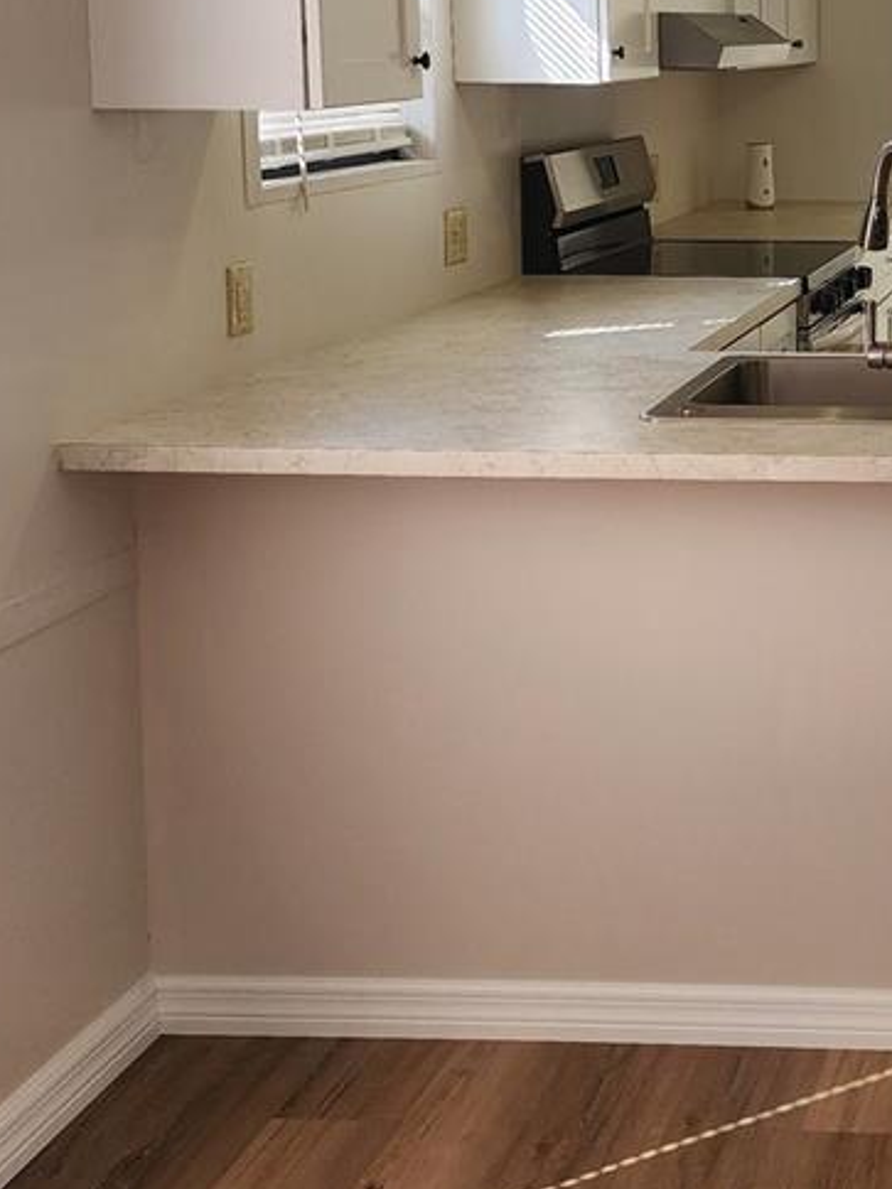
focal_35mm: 57
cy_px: 216
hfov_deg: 23.4
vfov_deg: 32.7
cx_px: 1076
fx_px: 1958
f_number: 1.8
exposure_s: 1/180
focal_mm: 6.4
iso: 64
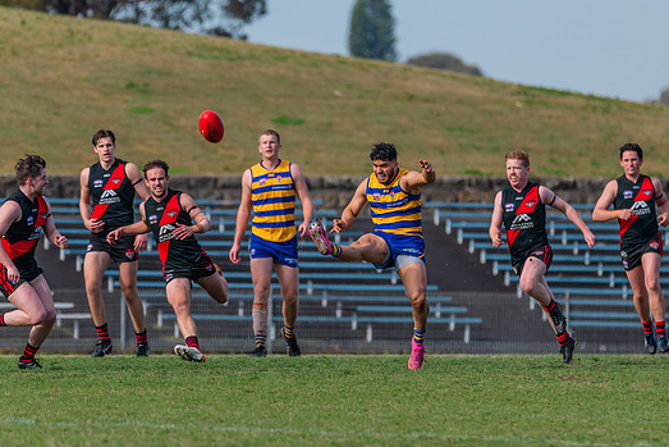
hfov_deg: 4.1
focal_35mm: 500
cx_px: 344
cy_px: 204
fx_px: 9294
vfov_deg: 2.8
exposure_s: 1/1600
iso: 500
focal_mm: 400
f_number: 6.3
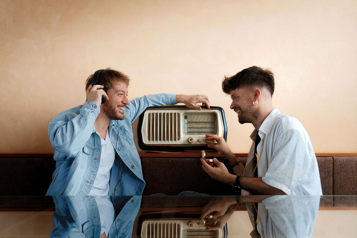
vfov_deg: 25.8
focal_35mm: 52
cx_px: 178
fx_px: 521
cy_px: 119
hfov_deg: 37.9
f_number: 1.8
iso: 250
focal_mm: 35
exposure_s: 1/125
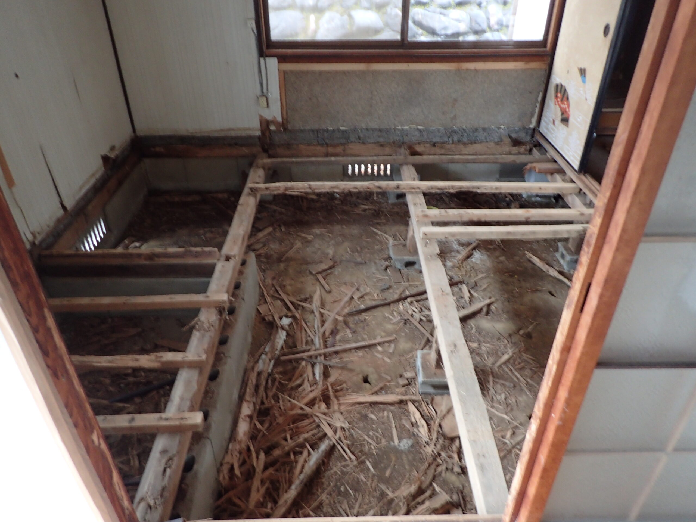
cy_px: 261
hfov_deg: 69.4
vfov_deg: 54.9
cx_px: 348
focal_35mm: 25
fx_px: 503
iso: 250
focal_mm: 4.5
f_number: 2
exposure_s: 1/30
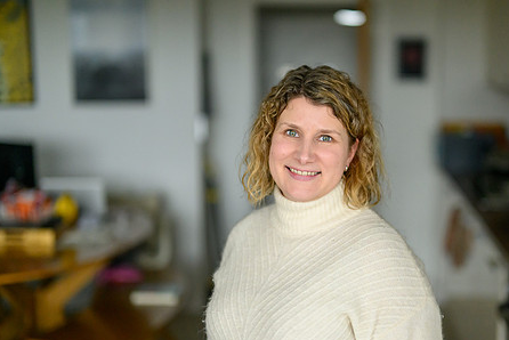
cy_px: 193
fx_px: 920
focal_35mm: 65
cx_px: 317
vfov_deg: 20.9
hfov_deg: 30.8
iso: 1600
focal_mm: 50
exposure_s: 1/400
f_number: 1.2
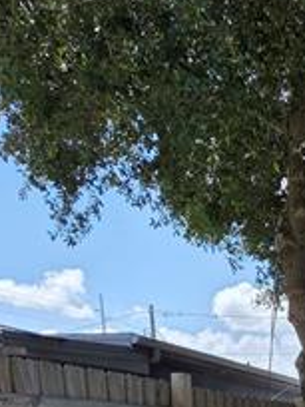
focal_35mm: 49
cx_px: 399
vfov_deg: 29.8
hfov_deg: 25.5
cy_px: 549
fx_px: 576
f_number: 1.9
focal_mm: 2.2
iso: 32
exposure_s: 1/1024
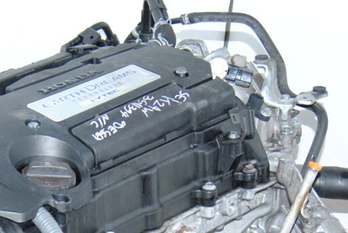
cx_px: 65
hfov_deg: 16.6
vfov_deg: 10.9
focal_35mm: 122
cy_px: 340
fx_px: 1181
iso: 400
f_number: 5.6
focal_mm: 26
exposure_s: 1/200
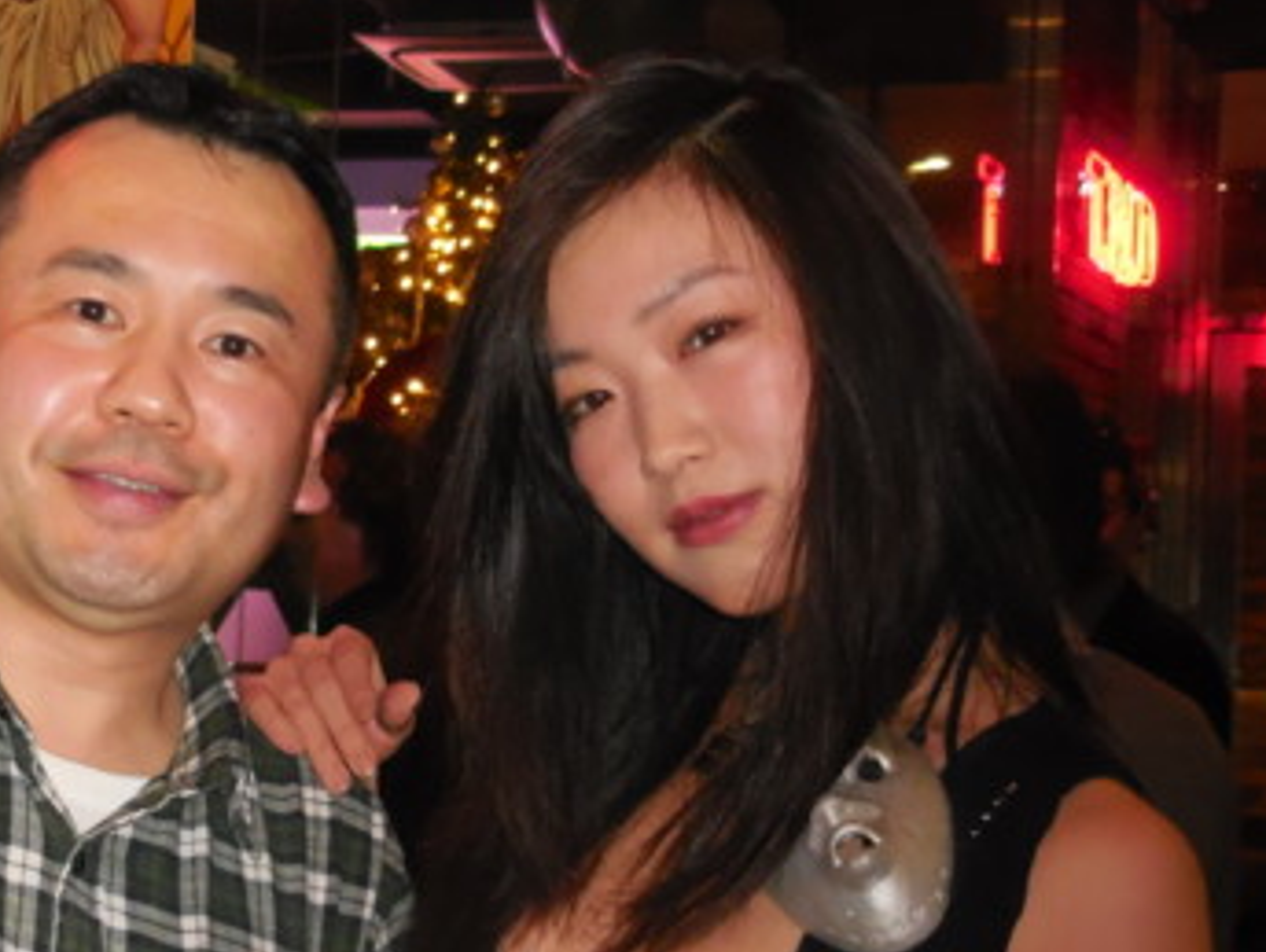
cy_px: 513
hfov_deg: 25.2
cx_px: 427
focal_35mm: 77
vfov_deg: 19.2
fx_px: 2820
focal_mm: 9.4
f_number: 4.3
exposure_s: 1/60
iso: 1250
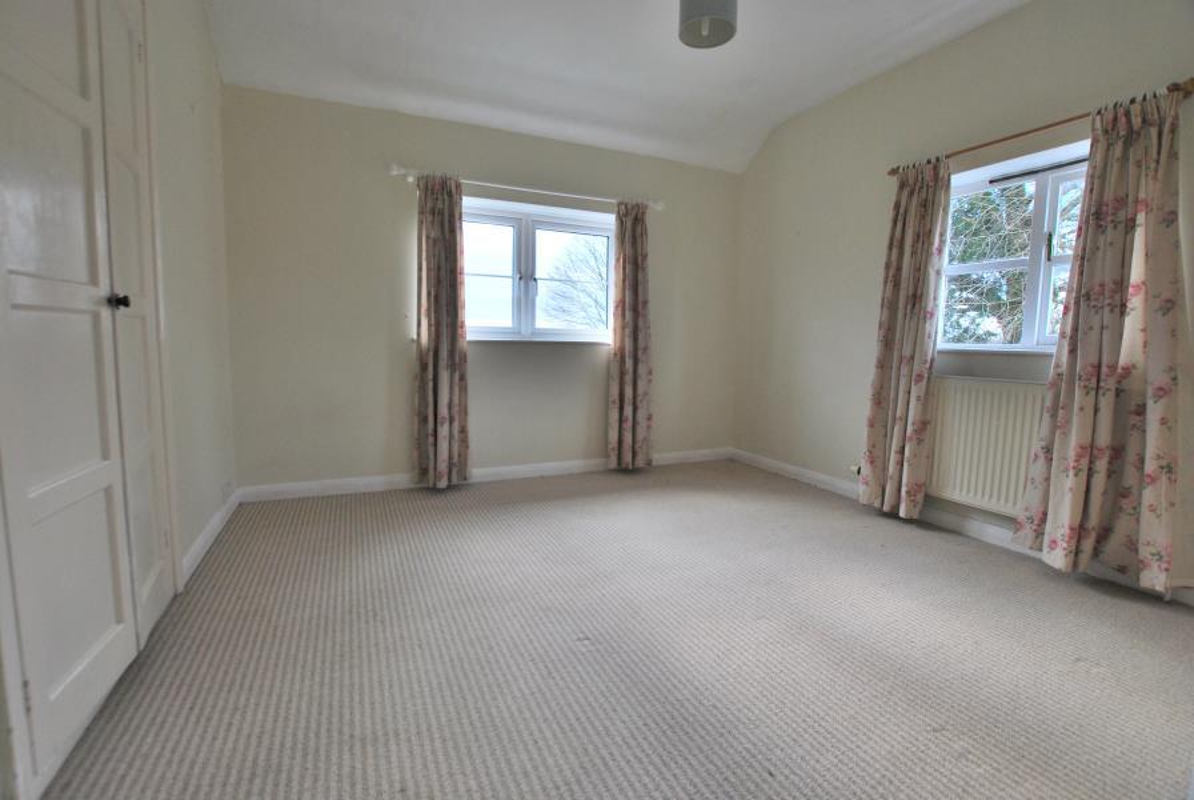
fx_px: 498
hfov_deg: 100.3
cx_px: 597
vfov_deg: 77.5
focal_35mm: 15
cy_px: 400
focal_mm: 10
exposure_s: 1/125
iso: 200
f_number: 5.6
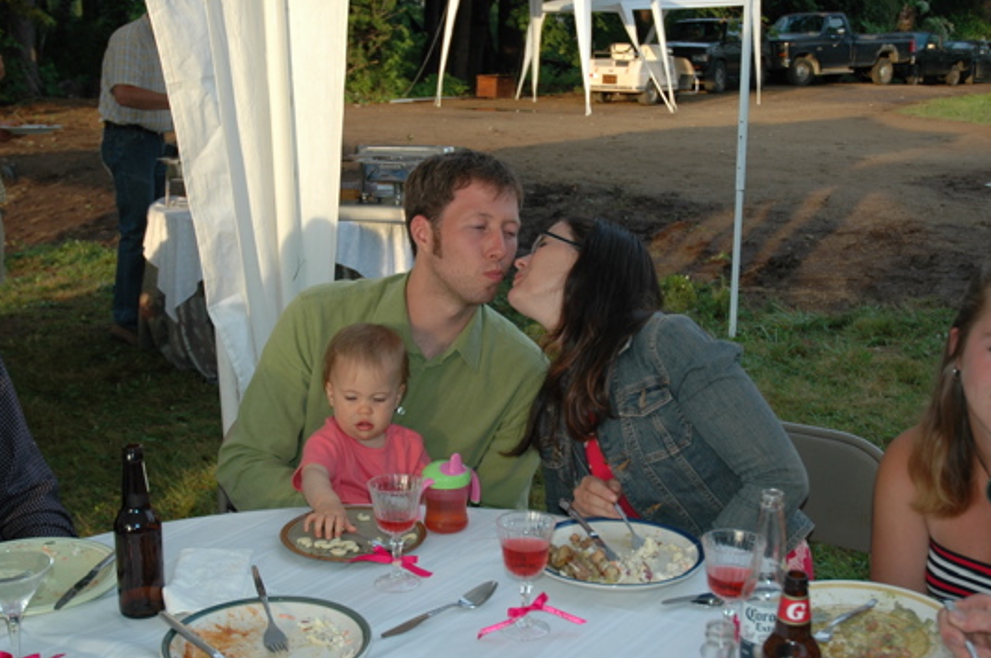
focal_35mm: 49
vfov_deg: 27.7
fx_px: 1336
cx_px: 504
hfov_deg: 40.7
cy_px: 330
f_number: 3.8
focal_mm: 27
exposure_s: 1/250
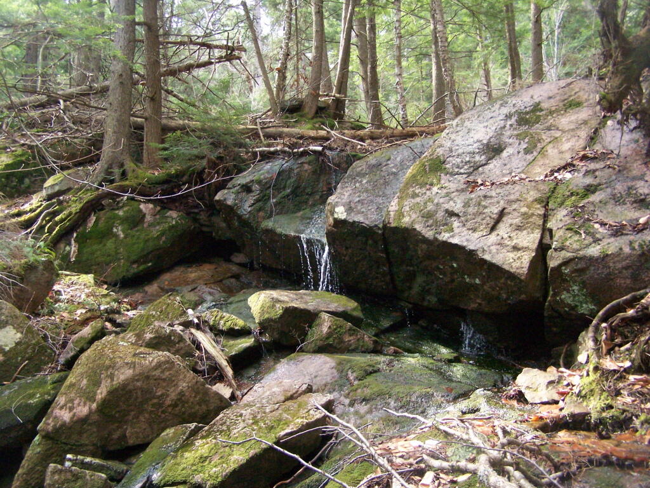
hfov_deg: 49.0
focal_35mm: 38
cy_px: 244
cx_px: 325
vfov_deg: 37.7
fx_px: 714
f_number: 2.8
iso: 400
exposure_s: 1/200
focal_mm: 6.3
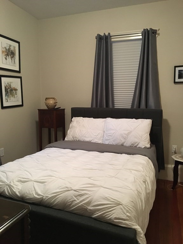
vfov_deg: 61.7
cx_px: 92
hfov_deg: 48.2
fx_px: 204
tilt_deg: -8.0
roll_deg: +0.1
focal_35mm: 29
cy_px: 122
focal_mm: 4.15
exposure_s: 1/20
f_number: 2.2
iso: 200
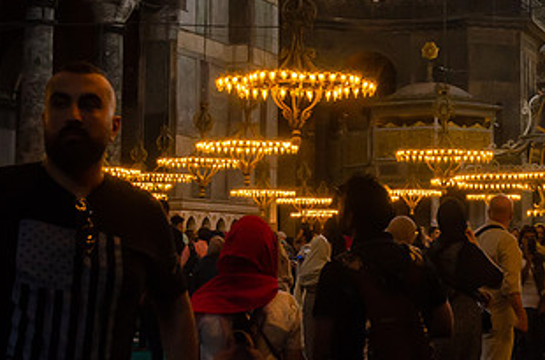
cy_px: 149
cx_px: 445
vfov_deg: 16.4
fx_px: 1253
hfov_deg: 24.1
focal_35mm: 83
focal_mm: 28
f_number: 5.6
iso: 1600
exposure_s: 1/125
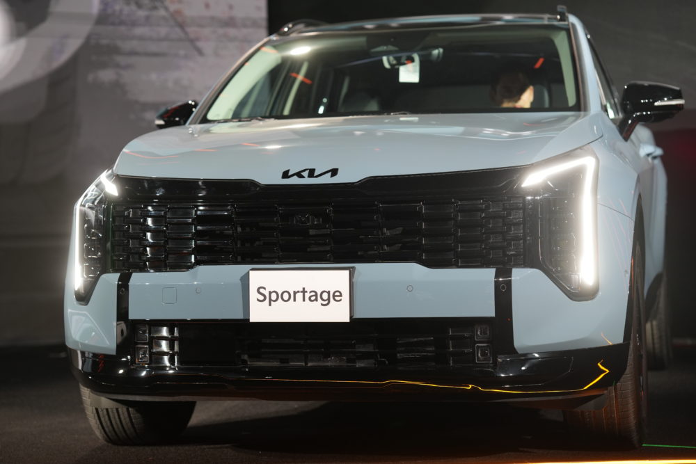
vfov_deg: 16.1
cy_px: 232
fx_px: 1643
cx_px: 348
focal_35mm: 85
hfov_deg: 23.9
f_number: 2.8
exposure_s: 1/250
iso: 1000
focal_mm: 85
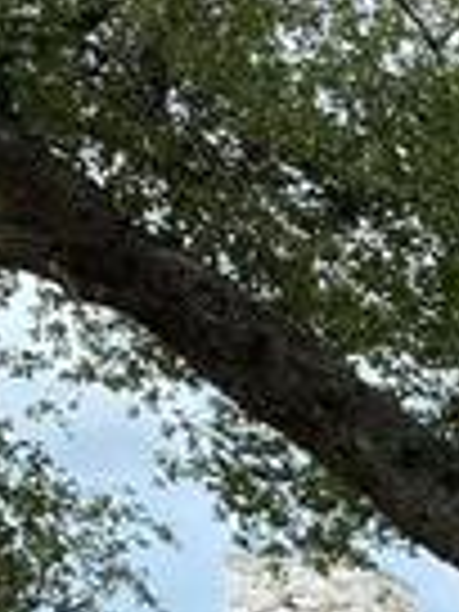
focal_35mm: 147
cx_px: 1184
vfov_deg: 11.8
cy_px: 1292
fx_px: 2599
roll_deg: +0.5
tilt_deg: -7.4
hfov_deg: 8.9
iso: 32
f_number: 1.8
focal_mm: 4.25
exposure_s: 1/965
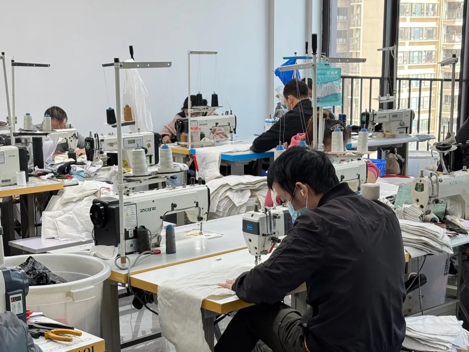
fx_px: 881
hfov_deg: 29.8
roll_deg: +1.3
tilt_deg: -12.3
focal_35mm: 65
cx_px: 232
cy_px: 238
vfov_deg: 22.5
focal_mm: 6.76
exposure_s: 1/176
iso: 64
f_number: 1.78
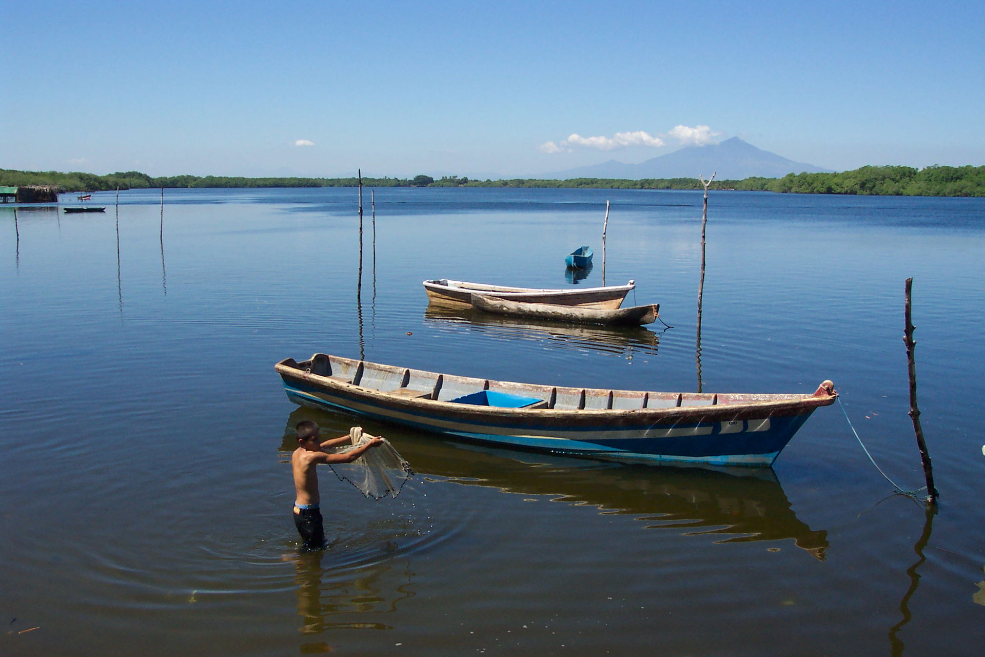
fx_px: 1040
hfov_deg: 50.7
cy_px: 328
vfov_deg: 35.1
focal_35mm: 38
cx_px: 492
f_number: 4.8
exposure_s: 1/700
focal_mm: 8
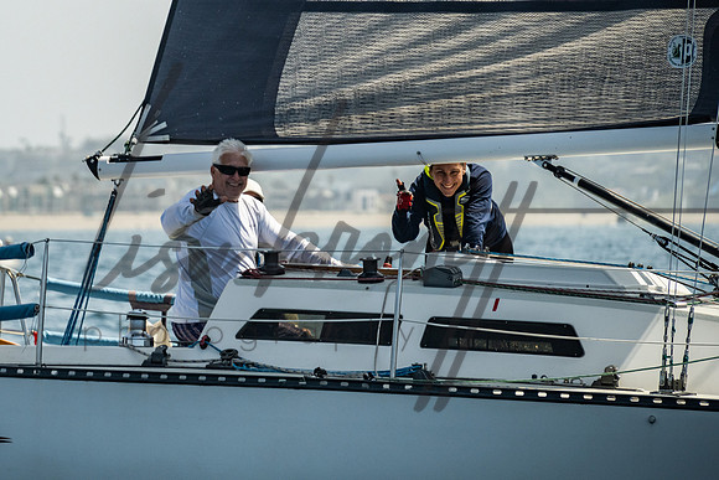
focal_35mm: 317
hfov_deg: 6.5
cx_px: 166
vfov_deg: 4.3
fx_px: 6324
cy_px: 120
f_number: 6.3
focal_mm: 200
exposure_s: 1/1600
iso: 320
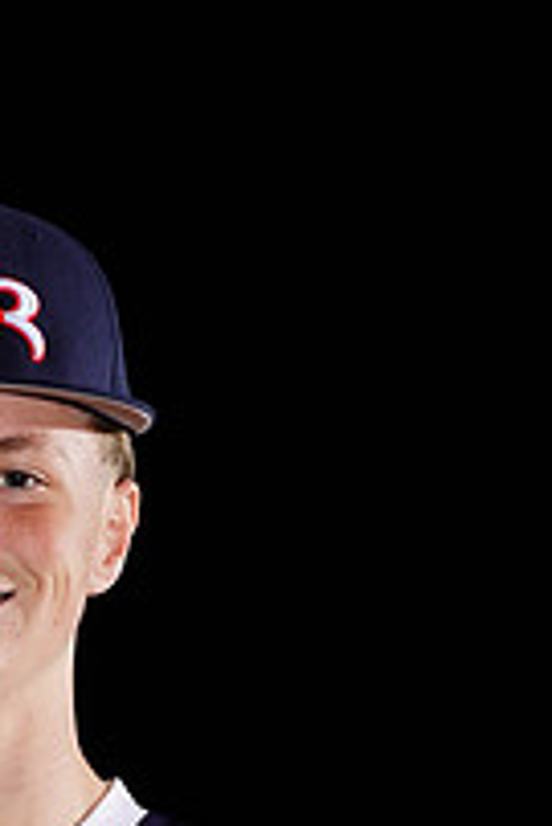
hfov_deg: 2.7
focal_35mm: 513
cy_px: 1165
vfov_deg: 4.0
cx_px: -39
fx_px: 11778
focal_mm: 179
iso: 400
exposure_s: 1/125
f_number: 9
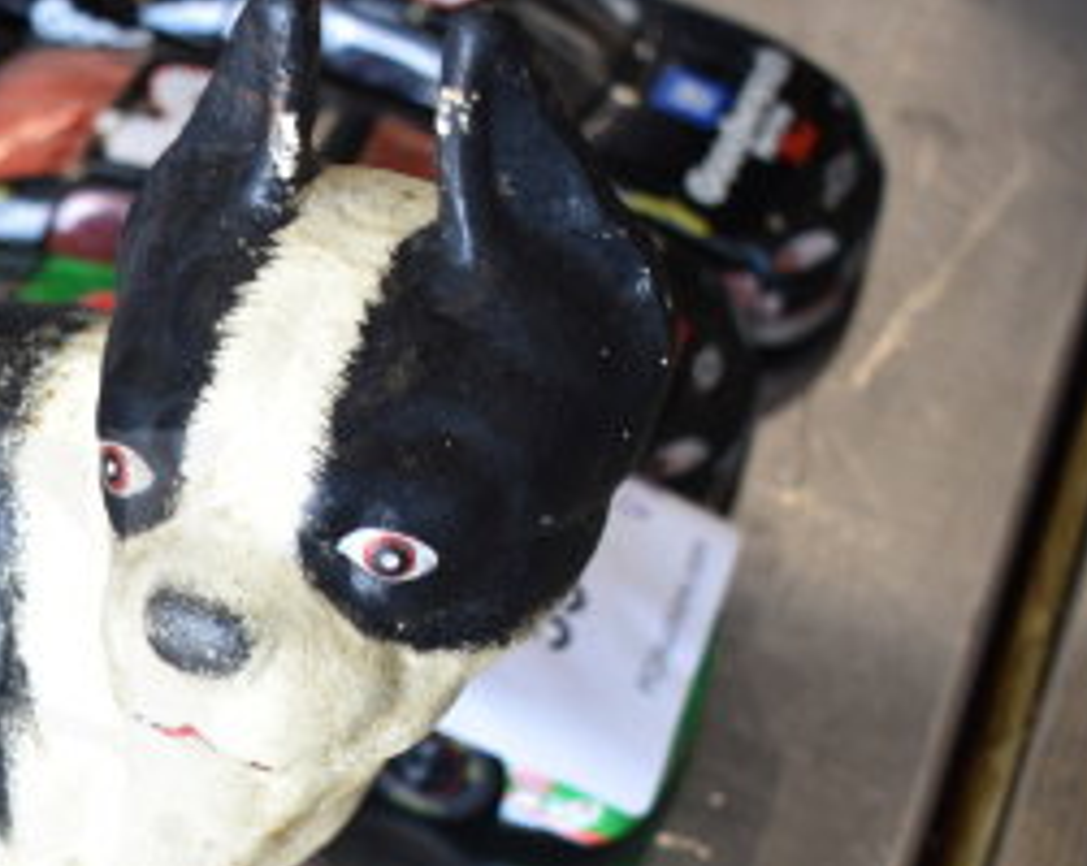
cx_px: -160
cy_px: 773
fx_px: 3084
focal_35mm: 96
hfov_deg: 19.0
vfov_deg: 15.8
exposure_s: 1/50
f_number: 4.2
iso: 220
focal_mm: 28
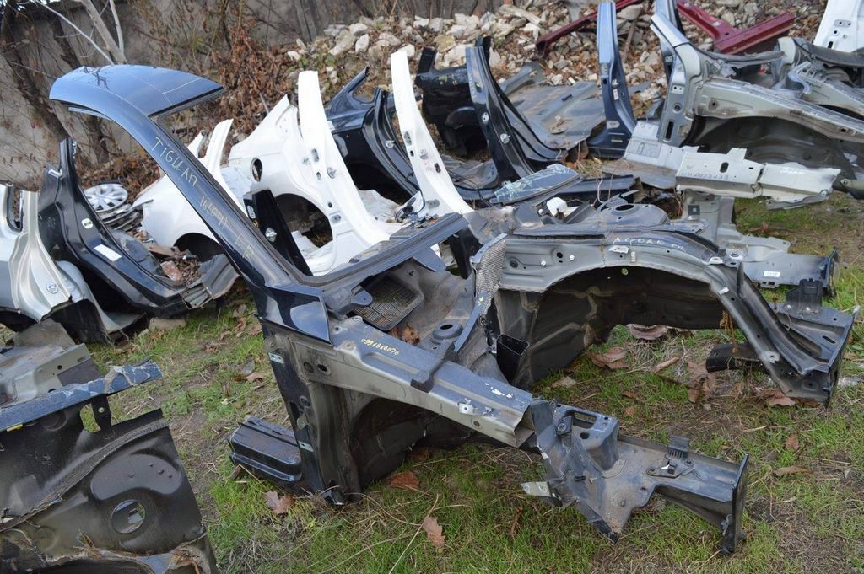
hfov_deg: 67.4
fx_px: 647
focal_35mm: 27
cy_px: 287
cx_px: 432
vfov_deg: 47.9
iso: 320
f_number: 5.6
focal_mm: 18
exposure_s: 1/125
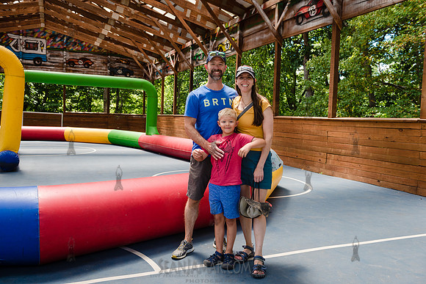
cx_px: 213
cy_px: 142
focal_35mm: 31
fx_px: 367
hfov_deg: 60.3
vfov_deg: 42.3
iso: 200
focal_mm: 31
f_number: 5
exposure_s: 1/200
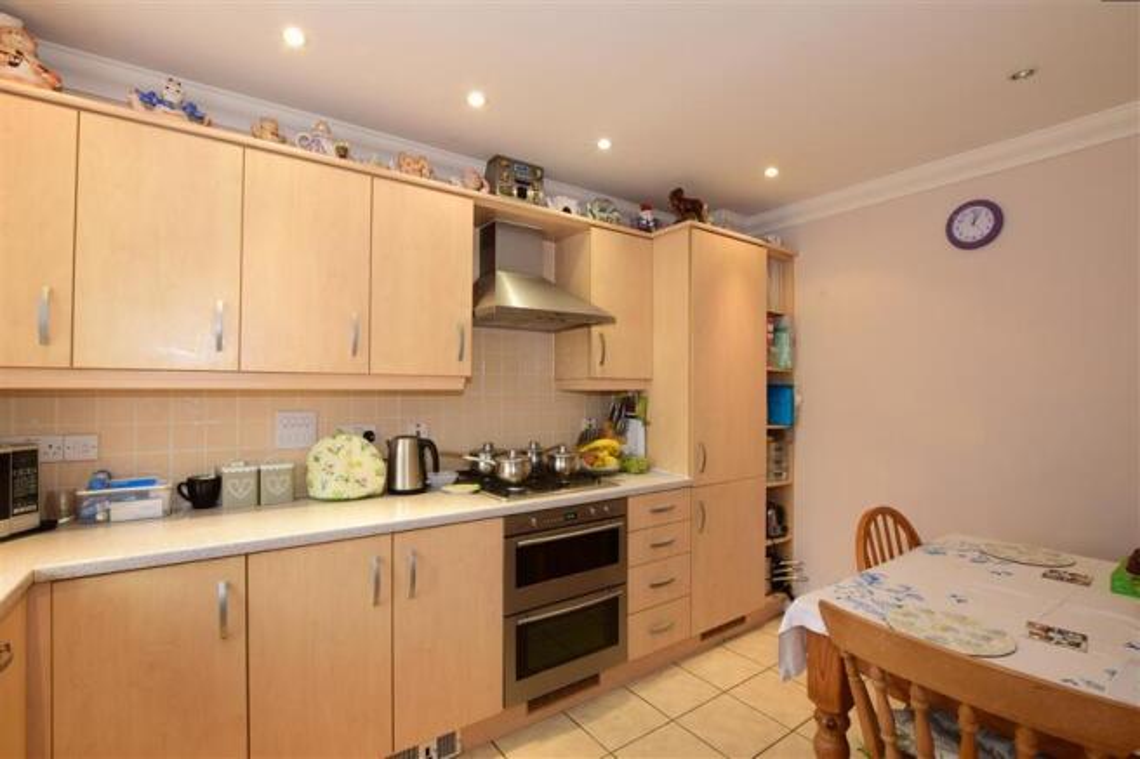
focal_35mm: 15
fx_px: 475
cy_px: 380
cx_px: 570
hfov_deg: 100.4
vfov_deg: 77.3
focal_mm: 10
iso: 400
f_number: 20
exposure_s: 1/5
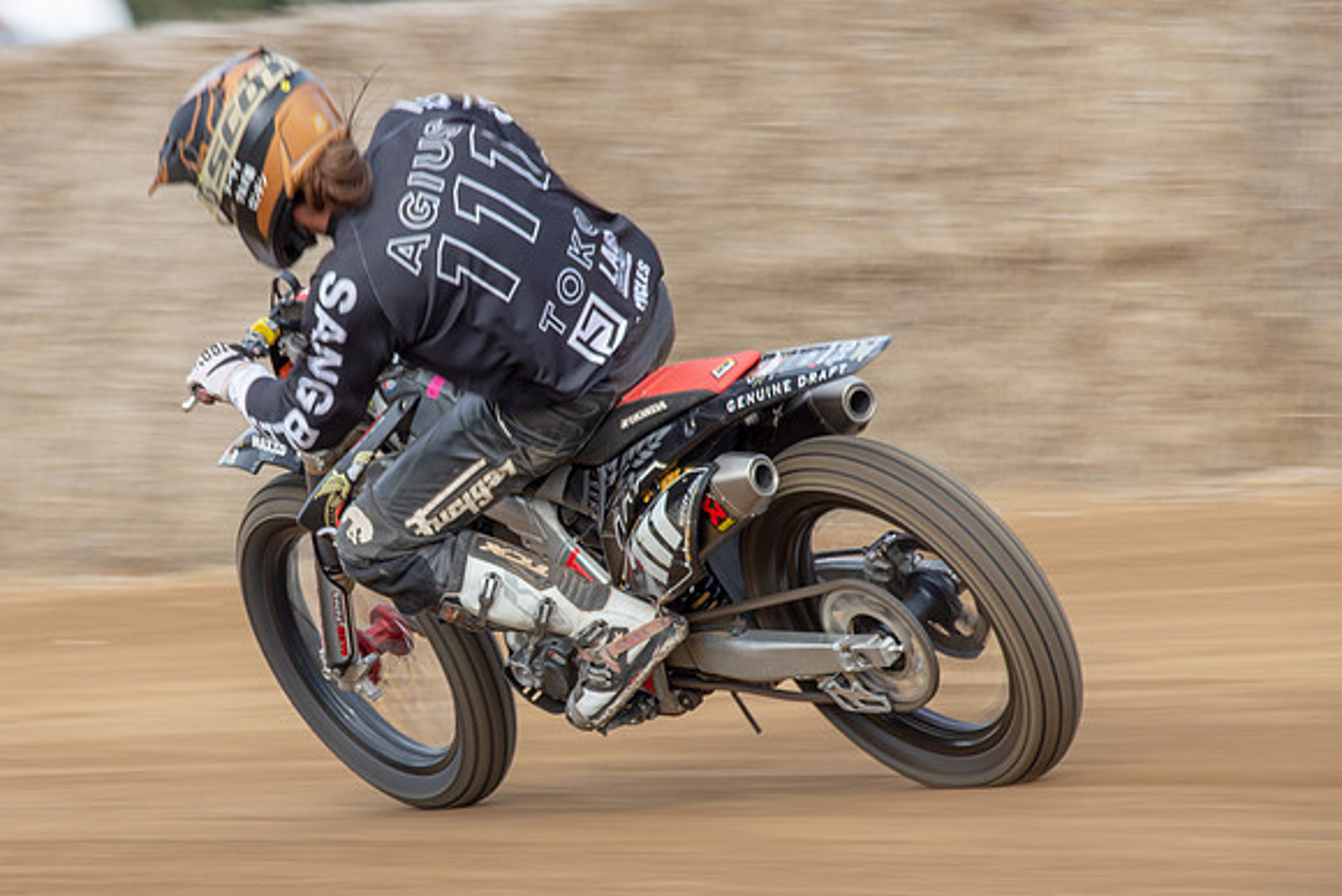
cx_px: 426
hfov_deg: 5.0
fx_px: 15271
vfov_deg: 3.4
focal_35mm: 410
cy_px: 444
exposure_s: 1/100
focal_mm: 200
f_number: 11
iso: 160
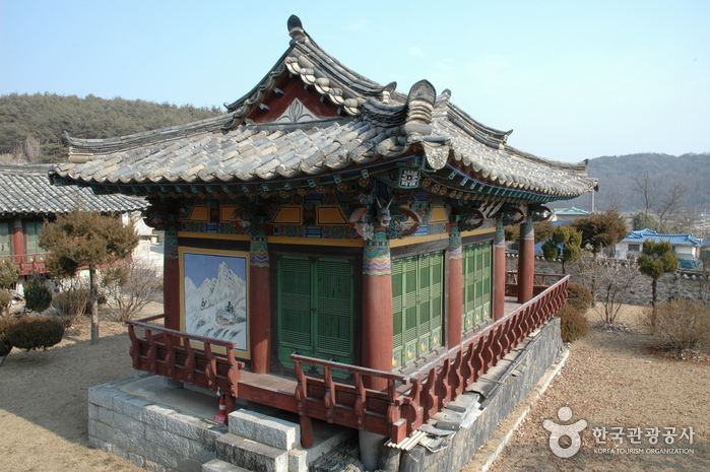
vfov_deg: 47.9
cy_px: 236
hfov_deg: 67.4
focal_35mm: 27
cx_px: 355
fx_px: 532
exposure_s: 1/50
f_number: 18
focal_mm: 18
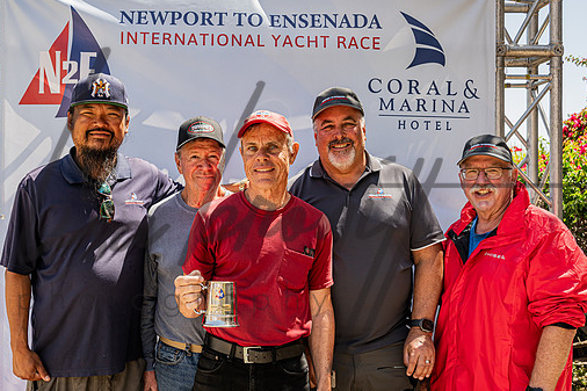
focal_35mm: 46
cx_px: 261
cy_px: 204
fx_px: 750
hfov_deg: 42.7
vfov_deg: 29.2
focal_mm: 37
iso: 180
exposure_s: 1/250
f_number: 5.6
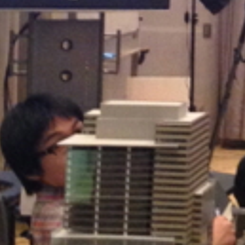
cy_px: -59
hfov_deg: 9.3
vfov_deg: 9.5
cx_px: 418
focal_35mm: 181
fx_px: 1449
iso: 320
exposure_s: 1/20
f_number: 2.4
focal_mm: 4.12
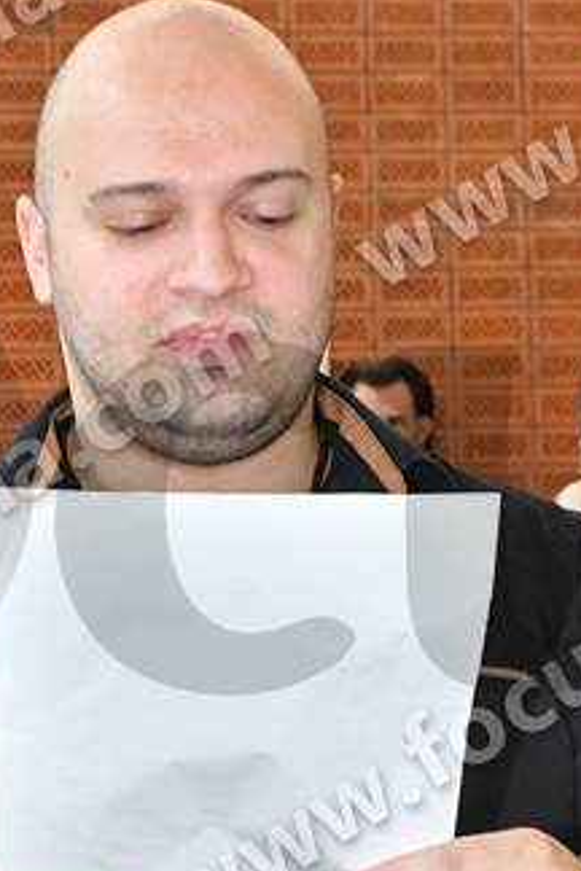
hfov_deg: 10.1
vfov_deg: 15.0
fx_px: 3268
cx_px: 143
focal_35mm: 135
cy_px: 809
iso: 1400
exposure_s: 1/60
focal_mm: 38
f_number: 8
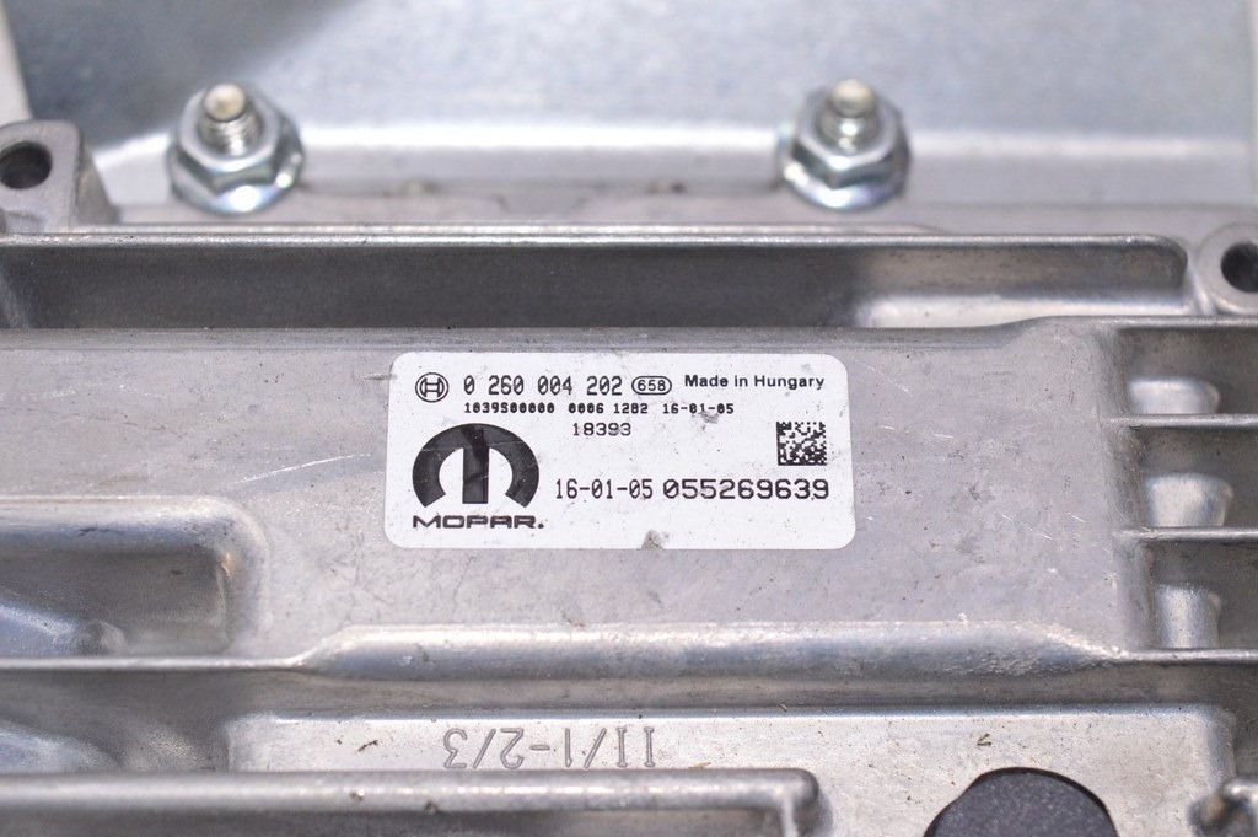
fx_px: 2723
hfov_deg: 26.0
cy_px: 418
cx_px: 629
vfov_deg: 17.5
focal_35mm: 78
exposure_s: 1/160
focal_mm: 52
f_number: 8
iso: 1600
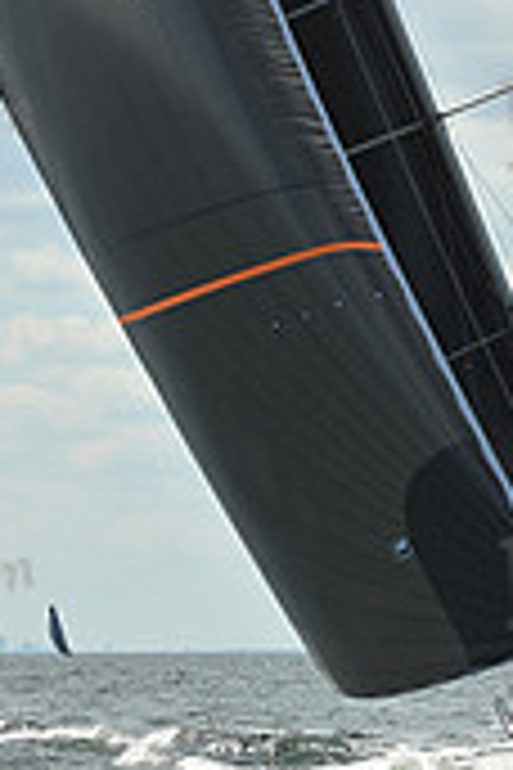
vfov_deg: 6.2
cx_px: 268
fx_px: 7096
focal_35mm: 332
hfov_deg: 4.1
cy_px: -117
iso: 250
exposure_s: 1/1250
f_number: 10
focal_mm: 98
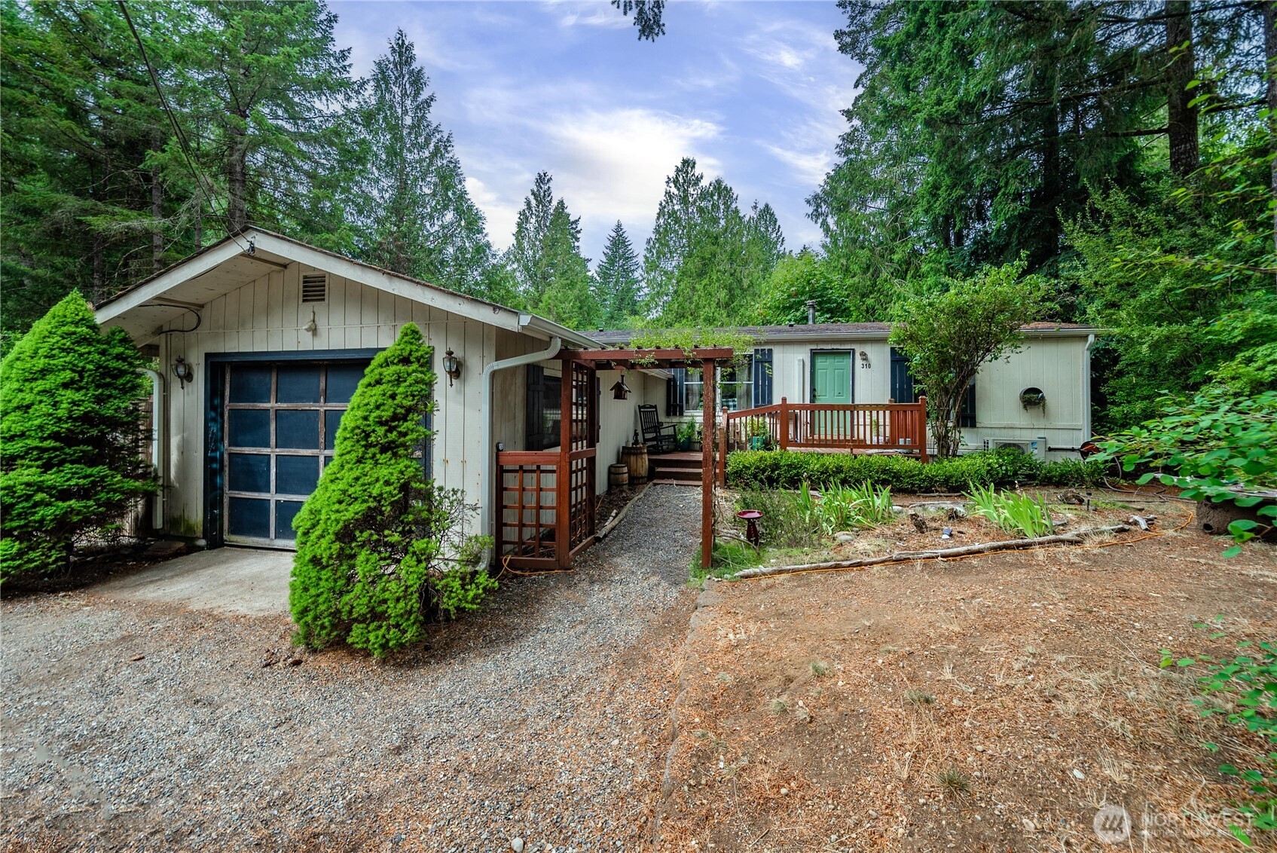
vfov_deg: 90.1
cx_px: 638
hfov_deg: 112.6
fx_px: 426
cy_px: 426
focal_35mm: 12
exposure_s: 1/40
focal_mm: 12
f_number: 7.1
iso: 80
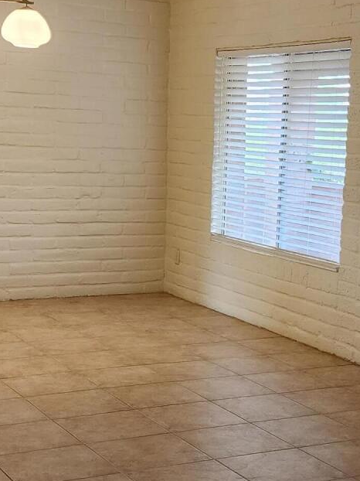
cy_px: 281
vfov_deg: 26.3
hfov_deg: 19.7
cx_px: 267
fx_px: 1027
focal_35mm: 74
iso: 250
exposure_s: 1/120
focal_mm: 6.4
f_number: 1.8
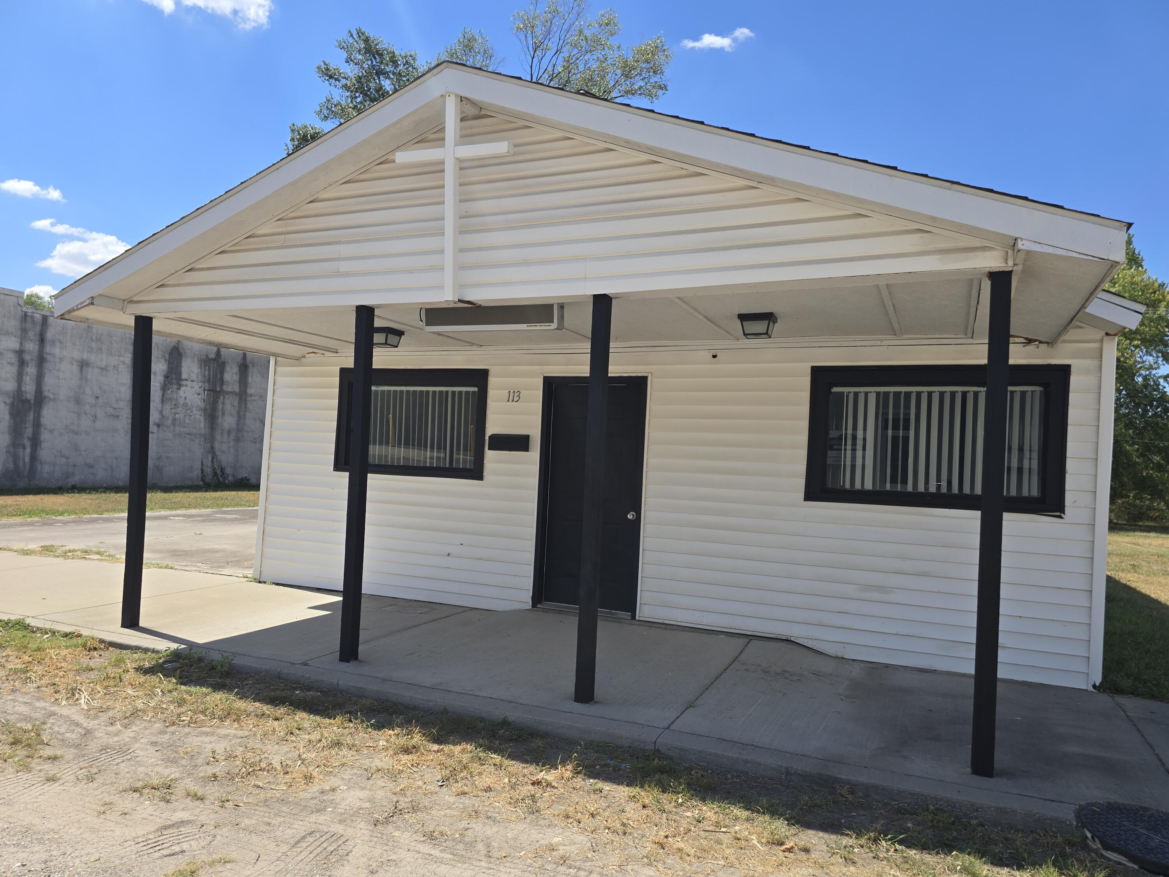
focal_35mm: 23
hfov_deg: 73.9
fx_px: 777
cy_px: 438
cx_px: 584
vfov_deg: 58.9
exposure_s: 1/688
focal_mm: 6.3
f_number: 1.7
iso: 12
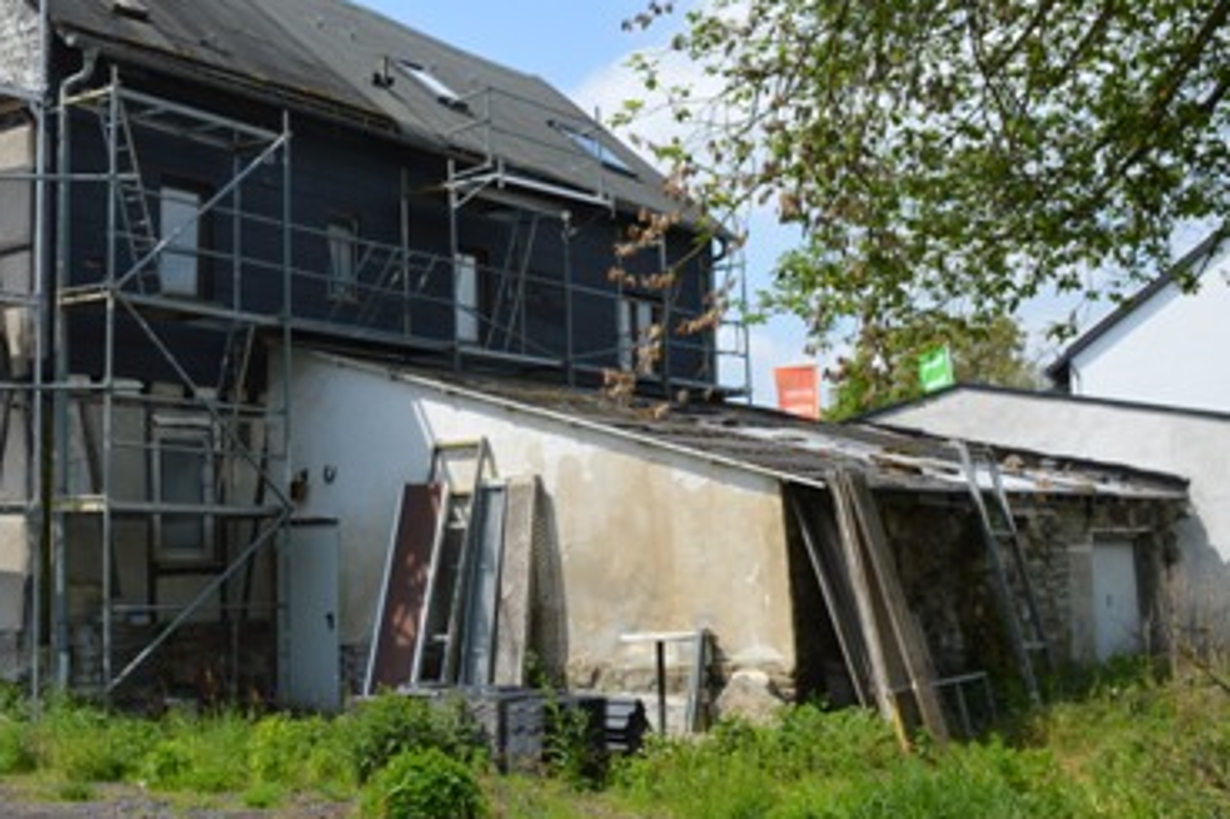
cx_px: 358
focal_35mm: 47
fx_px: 1605
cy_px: 318
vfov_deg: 28.5
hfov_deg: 41.1
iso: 100
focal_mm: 18
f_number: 8
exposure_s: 1/250
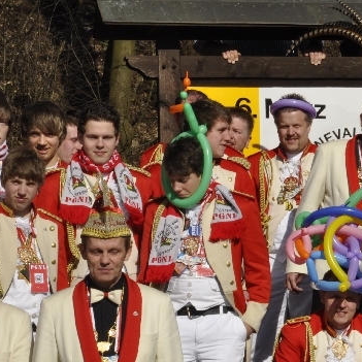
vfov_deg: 7.1
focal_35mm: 247
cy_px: 190
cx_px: 398
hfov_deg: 7.1
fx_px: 2922
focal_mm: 85
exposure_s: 1/200
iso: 400
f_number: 29
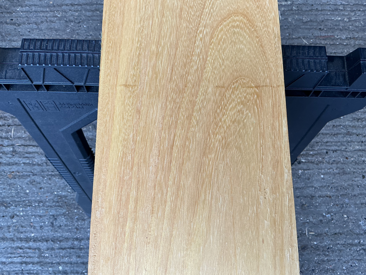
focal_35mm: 29
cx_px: 183
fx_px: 307
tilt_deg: -77.6
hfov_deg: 61.7
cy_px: 138
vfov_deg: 48.2
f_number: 1.8
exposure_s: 1/100
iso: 32
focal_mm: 3
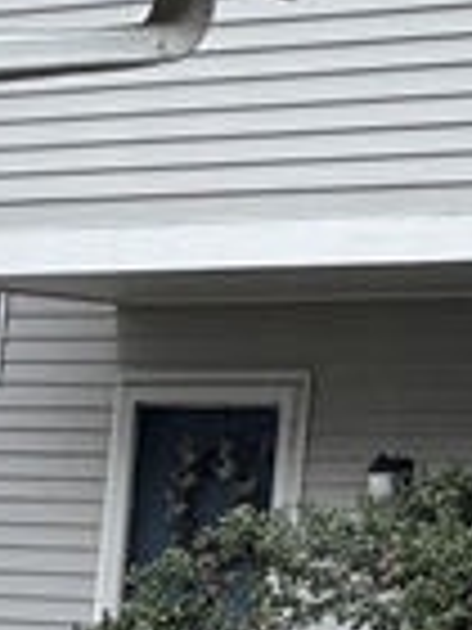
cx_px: 1124
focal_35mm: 143
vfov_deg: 13.7
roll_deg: -3.9
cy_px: 148
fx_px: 2600
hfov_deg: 9.3
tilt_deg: +9.5
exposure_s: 1/2151
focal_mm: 5.96
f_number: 1.6
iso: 50
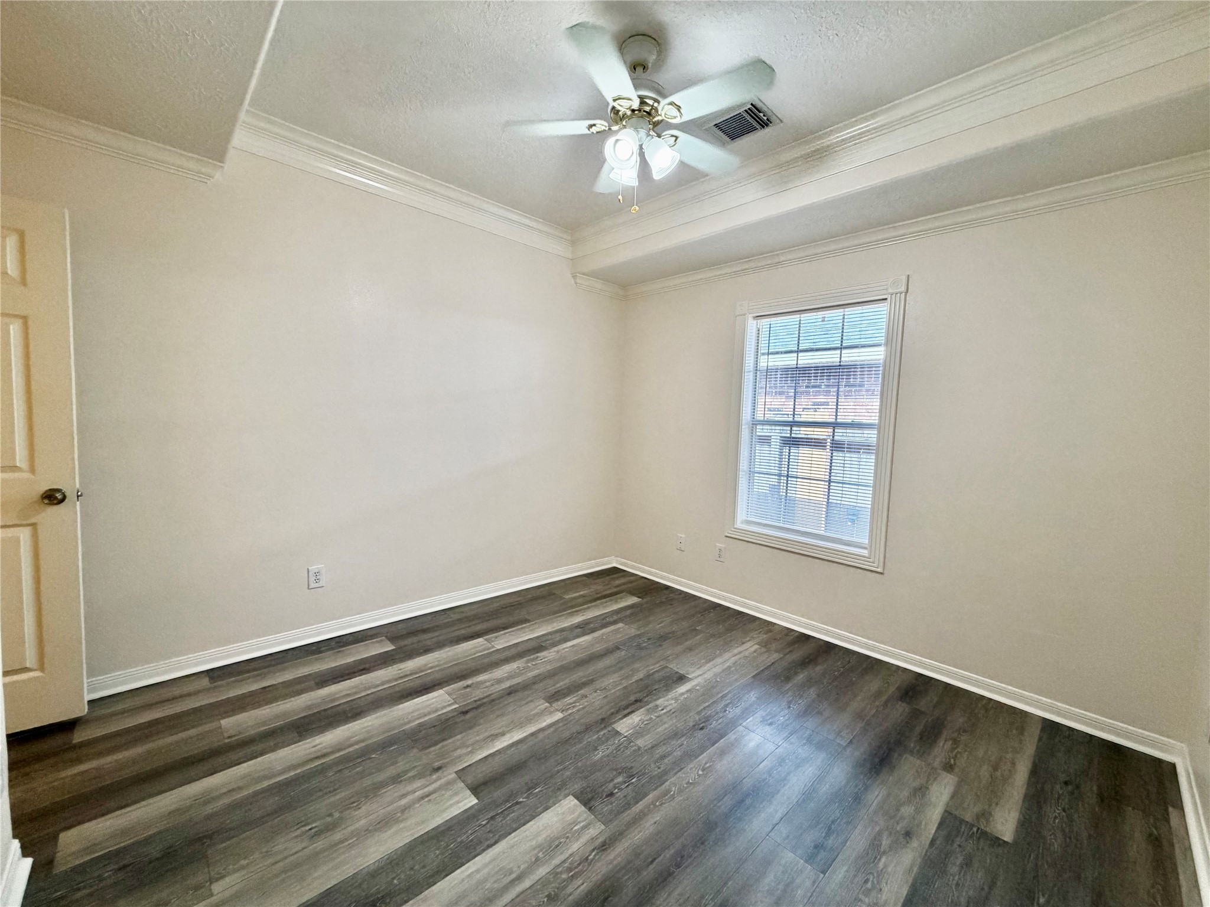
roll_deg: -1.5
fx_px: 489
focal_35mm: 14
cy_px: 454
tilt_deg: -3.7
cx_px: 605
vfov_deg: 85.7
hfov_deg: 102.1
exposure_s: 1/120
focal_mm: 2.22
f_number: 2.2
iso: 320
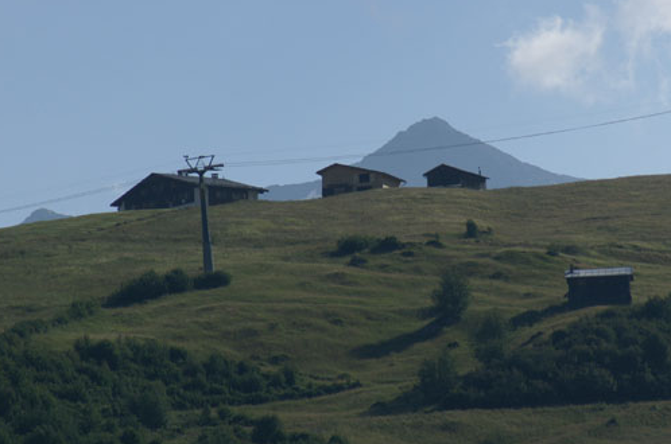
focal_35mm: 443
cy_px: 188
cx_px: 433
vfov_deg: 3.1
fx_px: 8241
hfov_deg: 4.7
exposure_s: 1/640
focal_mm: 210
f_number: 9
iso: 100
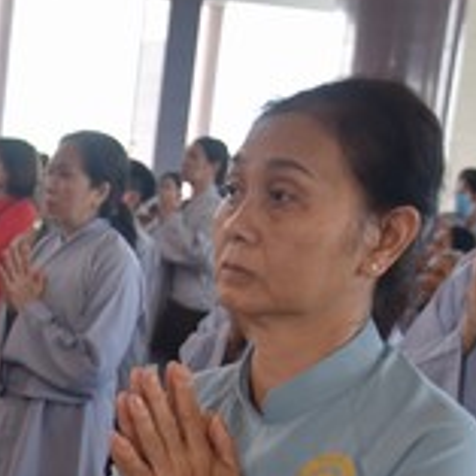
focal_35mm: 120
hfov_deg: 13.6
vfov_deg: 14.3
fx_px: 1867
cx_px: -249
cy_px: 464
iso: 400
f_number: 4
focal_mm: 34
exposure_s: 1/60
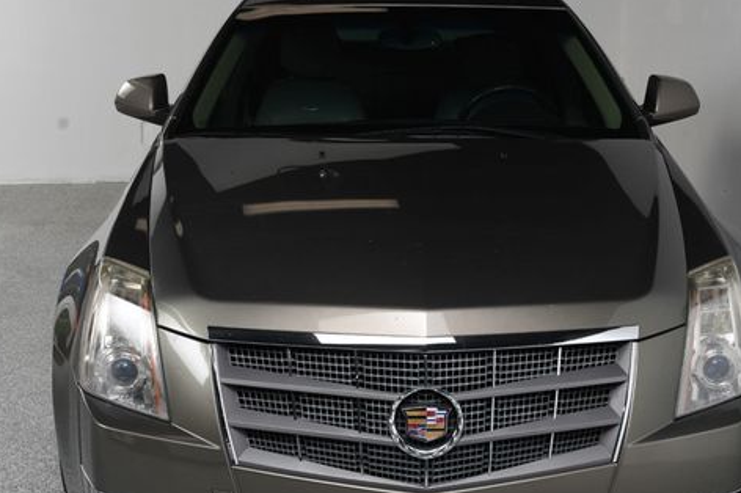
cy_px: 273
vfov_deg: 22.2
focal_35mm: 61
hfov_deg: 32.9
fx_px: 1255
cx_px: 407
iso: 100
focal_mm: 30
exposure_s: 1/160
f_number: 11
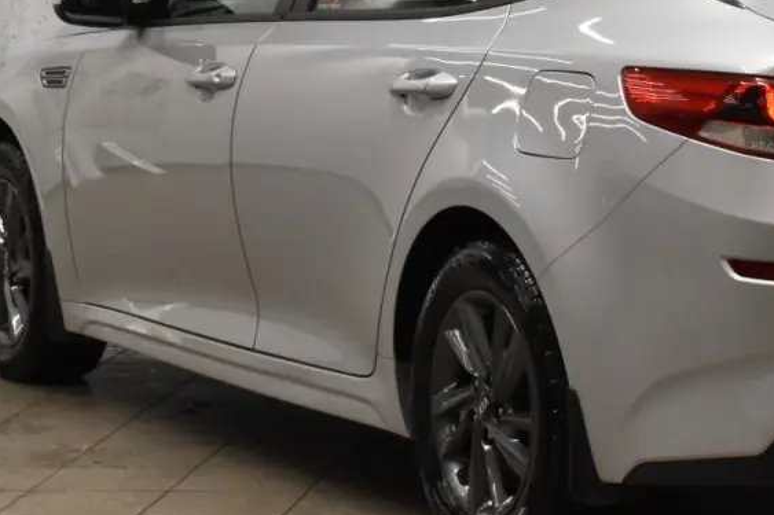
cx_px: 723
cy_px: 96
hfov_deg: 13.0
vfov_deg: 8.7
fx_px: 3374
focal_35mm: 157
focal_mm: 46
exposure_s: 1/30
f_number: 18
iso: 1600
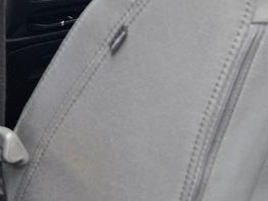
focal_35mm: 111
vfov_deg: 13.3
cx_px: 624
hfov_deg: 13.5
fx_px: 860
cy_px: 47
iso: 80
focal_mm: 6.3
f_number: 1.7
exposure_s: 1/180
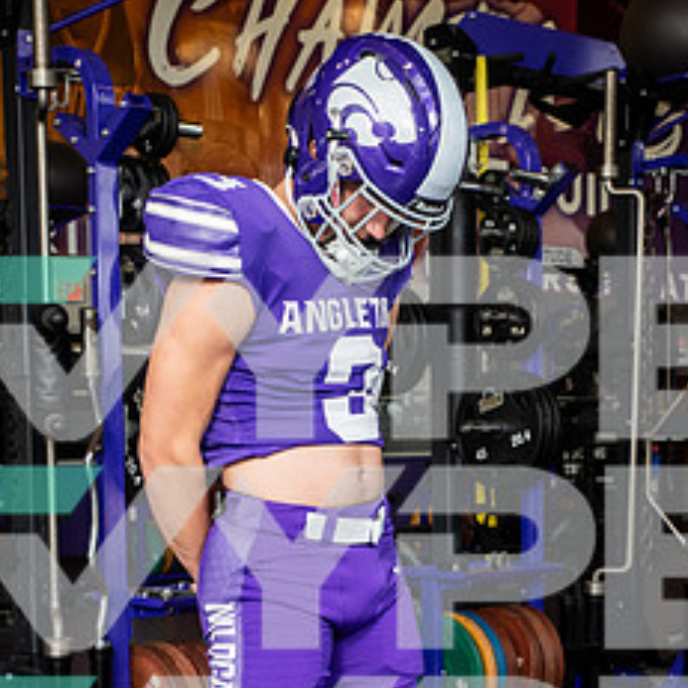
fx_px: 1641
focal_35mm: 73
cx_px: 363
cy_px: 560
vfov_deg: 23.3
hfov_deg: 23.7
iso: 800
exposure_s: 1/250
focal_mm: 44
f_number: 7.1
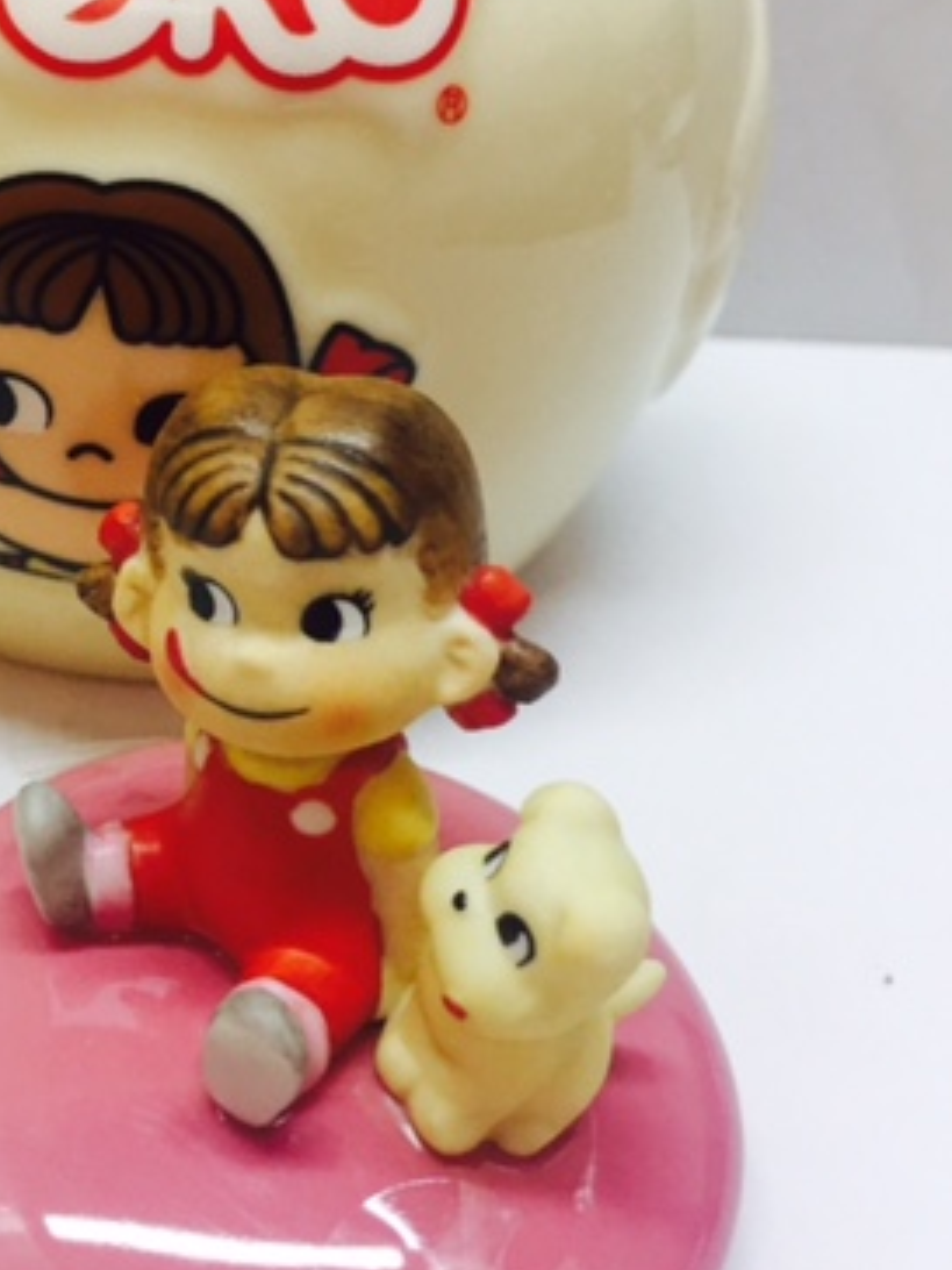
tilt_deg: -29.7
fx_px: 1870
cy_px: 509
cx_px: 133
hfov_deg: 27.7
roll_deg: -2.3
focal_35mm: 51
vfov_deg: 37.4
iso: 64
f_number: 2.2
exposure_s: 1/33
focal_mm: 4.15
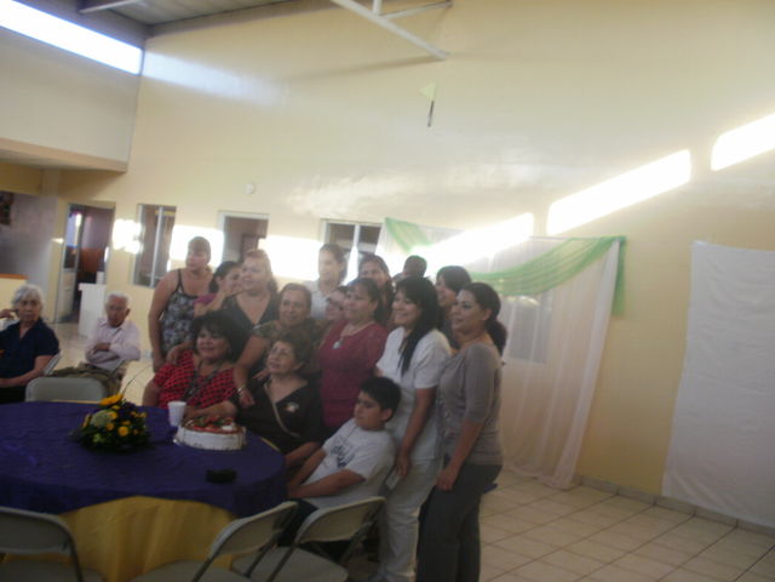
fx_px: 806
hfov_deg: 51.4
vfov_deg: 39.7
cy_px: 291
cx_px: 388
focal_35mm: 36
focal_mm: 6.3
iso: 100
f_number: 3.5
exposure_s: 1/40
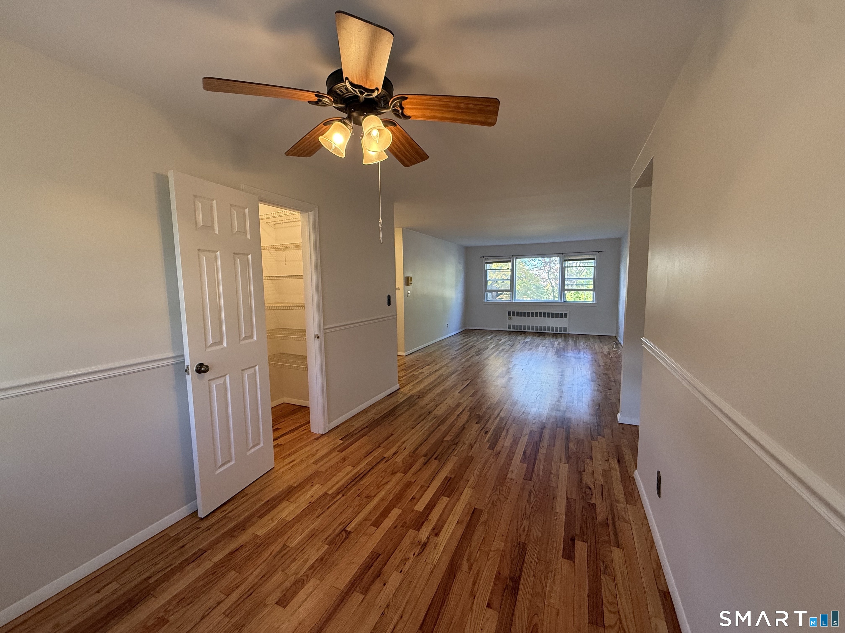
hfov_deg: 102.1
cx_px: 422
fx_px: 342
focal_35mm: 14
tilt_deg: -5.7
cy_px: 316
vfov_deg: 85.7
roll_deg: +0.4
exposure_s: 1/120
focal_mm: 2.22
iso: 250
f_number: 2.2
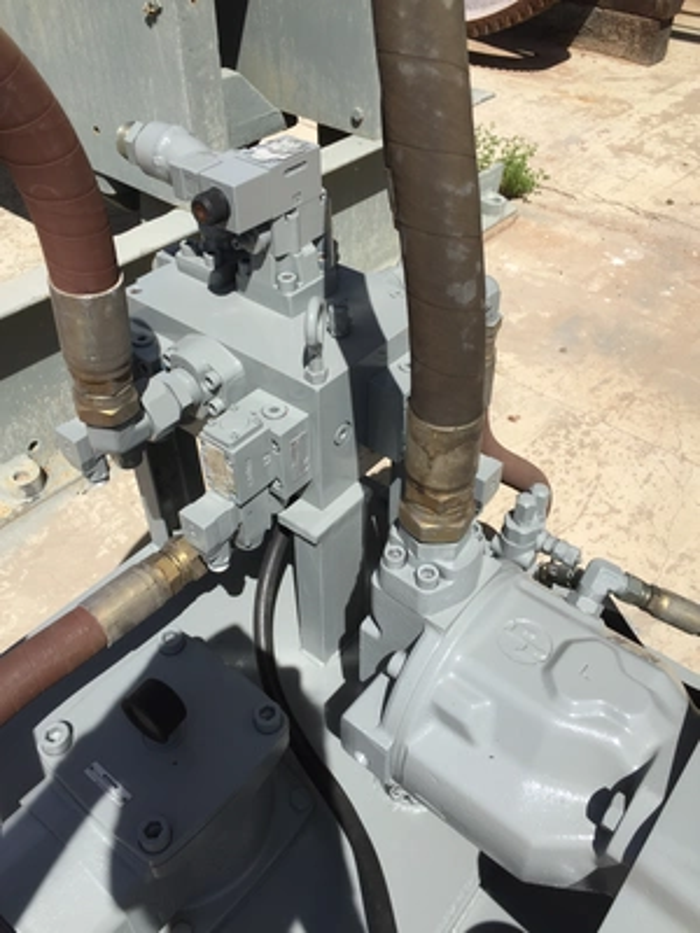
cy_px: 466
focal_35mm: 29
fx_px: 782
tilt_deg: -42.3
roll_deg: -0.7
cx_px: 350
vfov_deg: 61.7
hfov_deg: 48.2
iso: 32
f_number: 2.2
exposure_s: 1/2825
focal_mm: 4.15
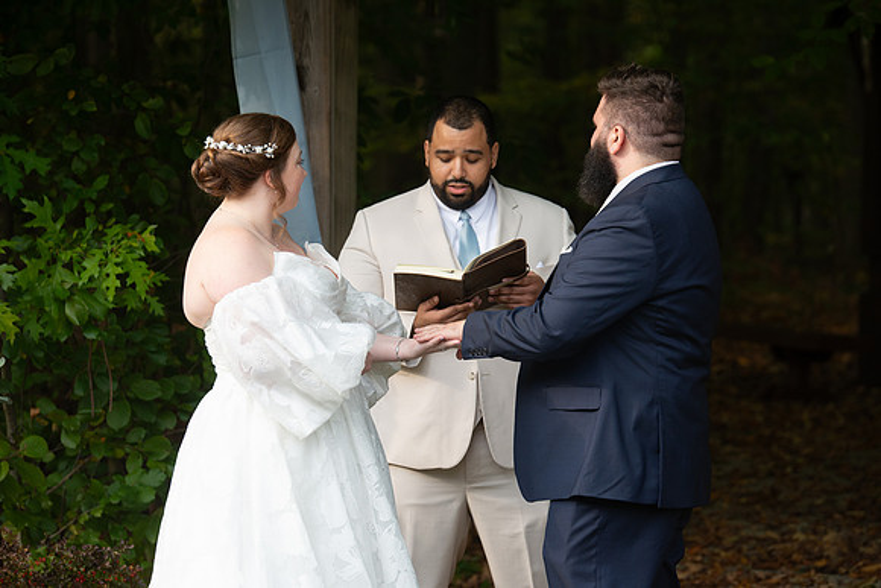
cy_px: 294
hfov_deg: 15.2
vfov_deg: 10.2
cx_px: 440
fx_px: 3304
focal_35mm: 135
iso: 640
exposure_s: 1/800
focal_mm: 135
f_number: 4.5
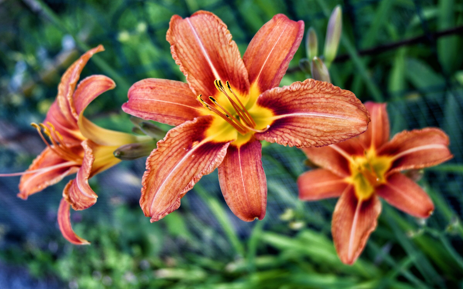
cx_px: 232
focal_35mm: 41
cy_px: 150
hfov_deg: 48.2
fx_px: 517
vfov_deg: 31.2
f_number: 4.5
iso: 400
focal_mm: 26.9
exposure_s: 1/160
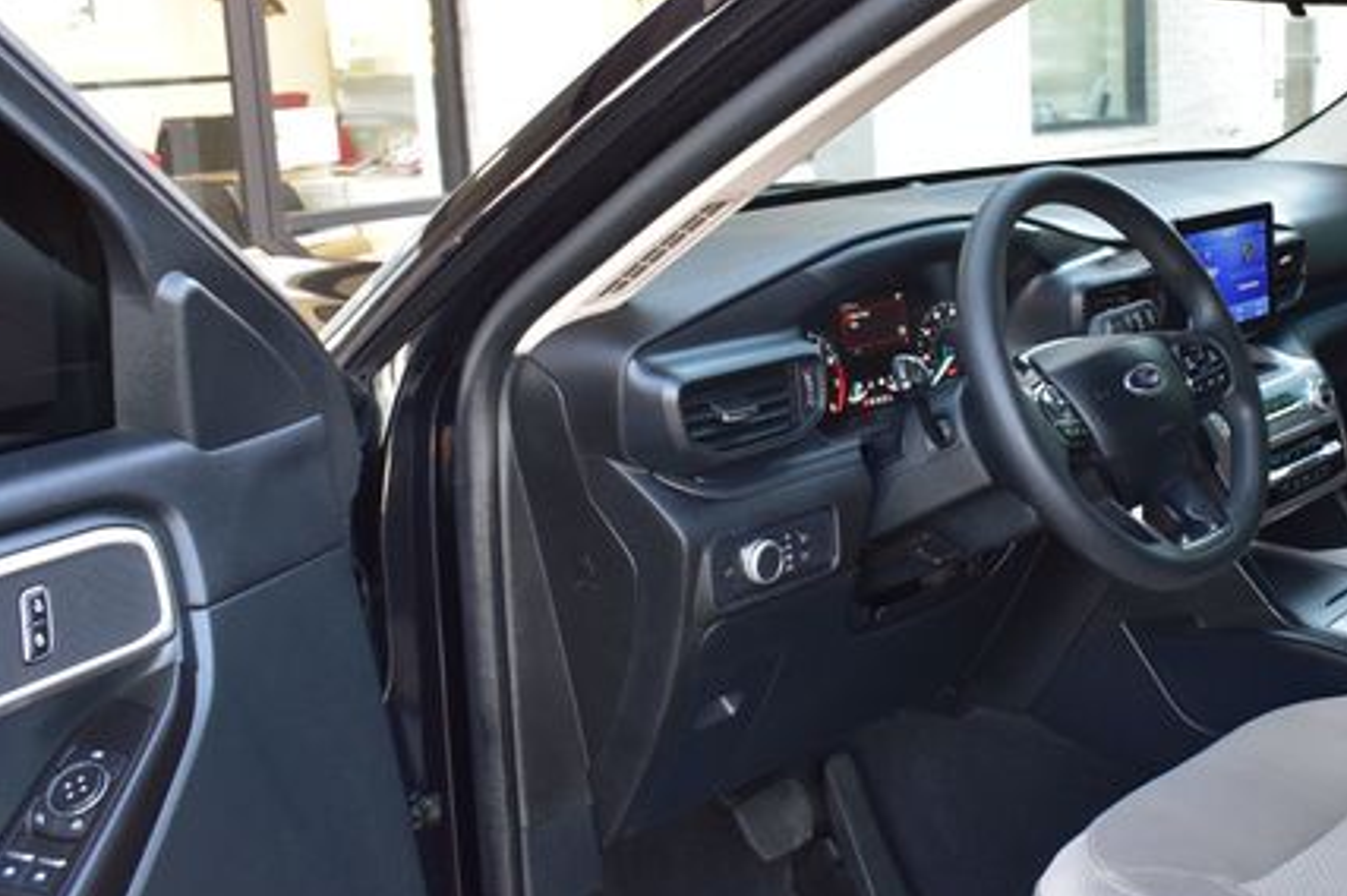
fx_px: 1682
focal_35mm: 45
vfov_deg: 29.8
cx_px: 905
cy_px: 391
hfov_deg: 43.0
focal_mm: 20
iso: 400
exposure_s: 1/15
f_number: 6.3
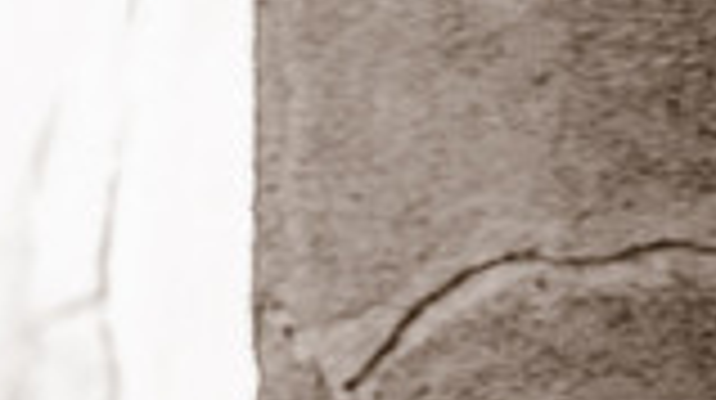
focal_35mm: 827
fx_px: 15683
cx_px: -677
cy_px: 485
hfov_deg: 2.6
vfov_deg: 1.5
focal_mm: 175
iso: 1000
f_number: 8
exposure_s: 1/125
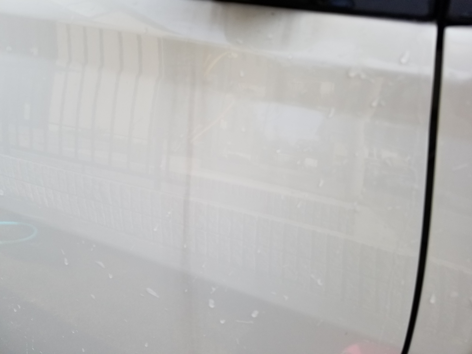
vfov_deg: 53.1
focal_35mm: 26
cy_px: 177
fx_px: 355
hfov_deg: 67.3
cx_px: 236
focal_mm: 4.25
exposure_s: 1/712
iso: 50
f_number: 1.7
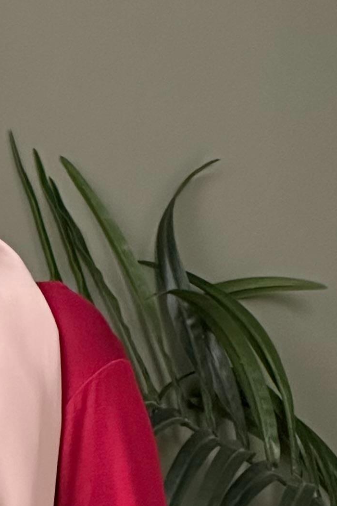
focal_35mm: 307
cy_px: 650
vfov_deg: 6.7
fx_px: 4312
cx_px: -268
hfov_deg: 4.4
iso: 200
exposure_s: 1/50
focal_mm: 9
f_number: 2.8
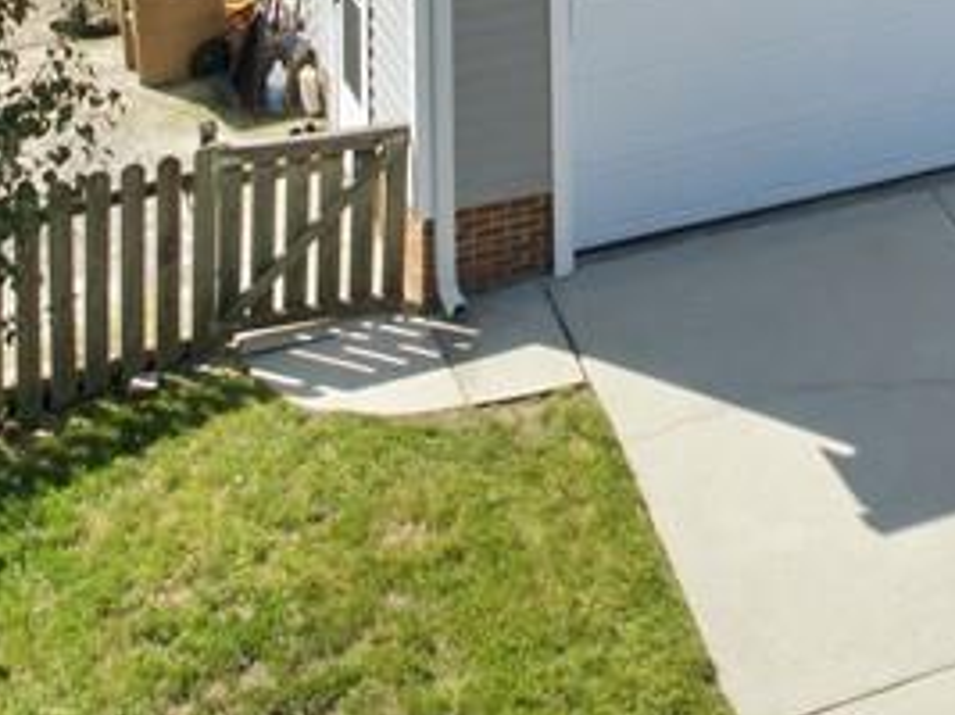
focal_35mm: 92
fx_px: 2537
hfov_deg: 20.4
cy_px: -425
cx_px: 1027
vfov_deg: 14.7
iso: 100
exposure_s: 1/200
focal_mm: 12.3
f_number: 6.3
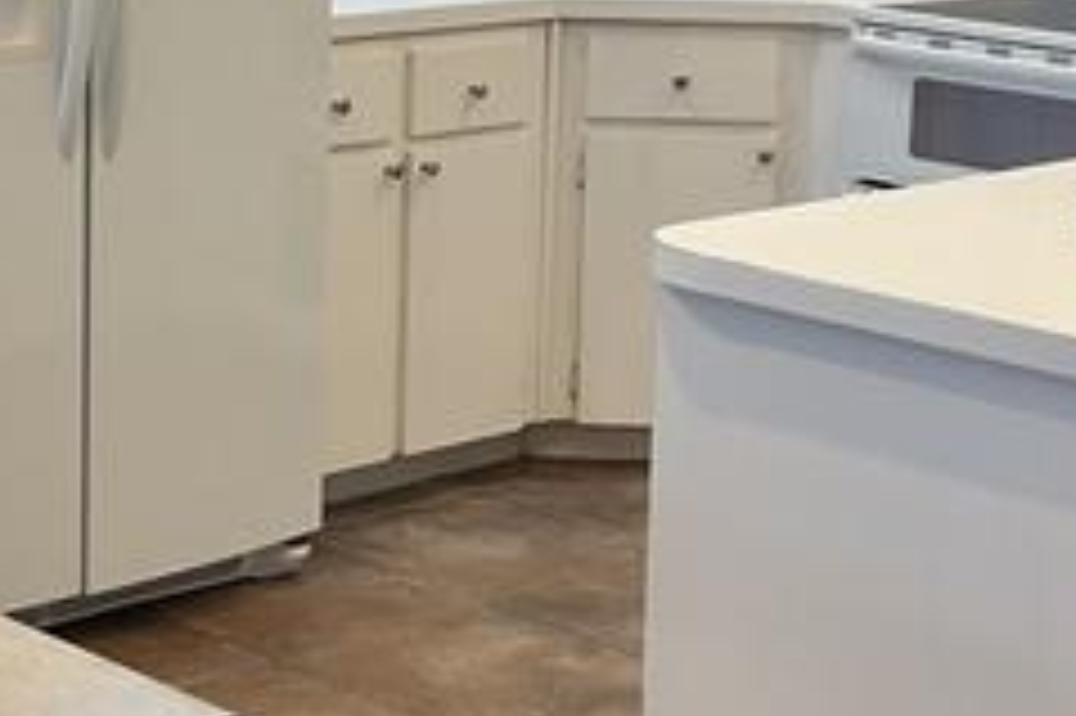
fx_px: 2897
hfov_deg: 20.9
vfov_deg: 14.0
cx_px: 338
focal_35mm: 97
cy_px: 81
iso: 40
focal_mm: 3
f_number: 1.8
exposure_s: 1/60
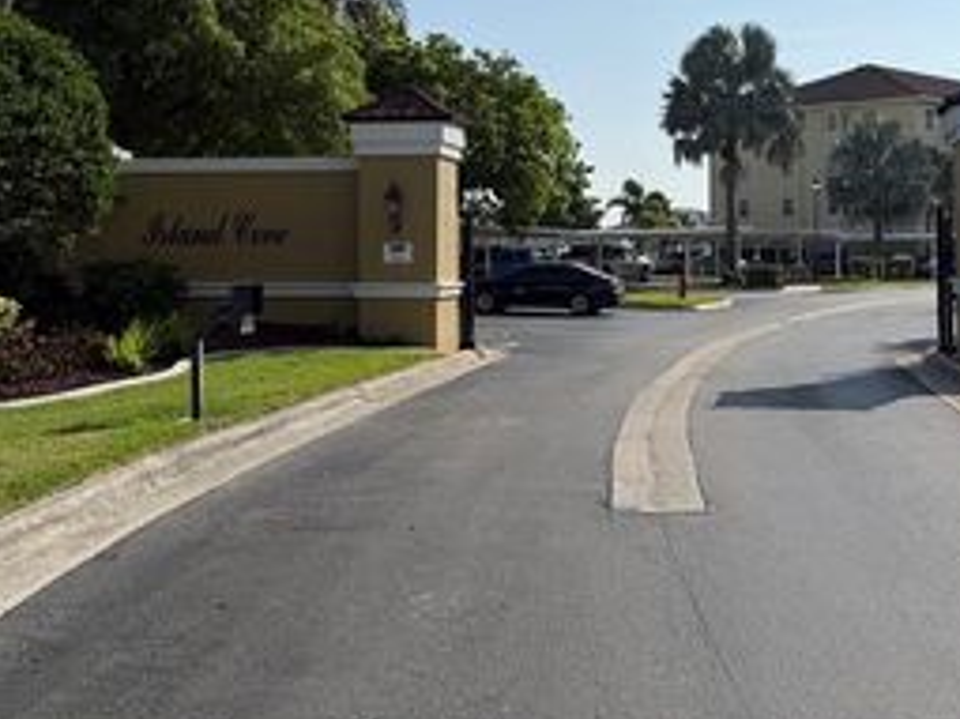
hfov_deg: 40.3
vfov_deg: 30.5
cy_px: 213
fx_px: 1303
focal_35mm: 47
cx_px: 572
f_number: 1.78
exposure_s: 1/9091
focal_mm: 6.76
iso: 80
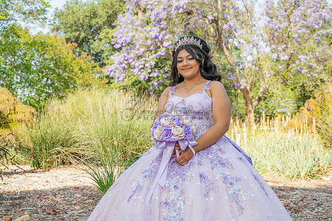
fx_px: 535
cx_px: 166
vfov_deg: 23.4
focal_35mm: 58
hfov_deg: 34.5
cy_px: 110
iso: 200
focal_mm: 58
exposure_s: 1/200
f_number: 7.1
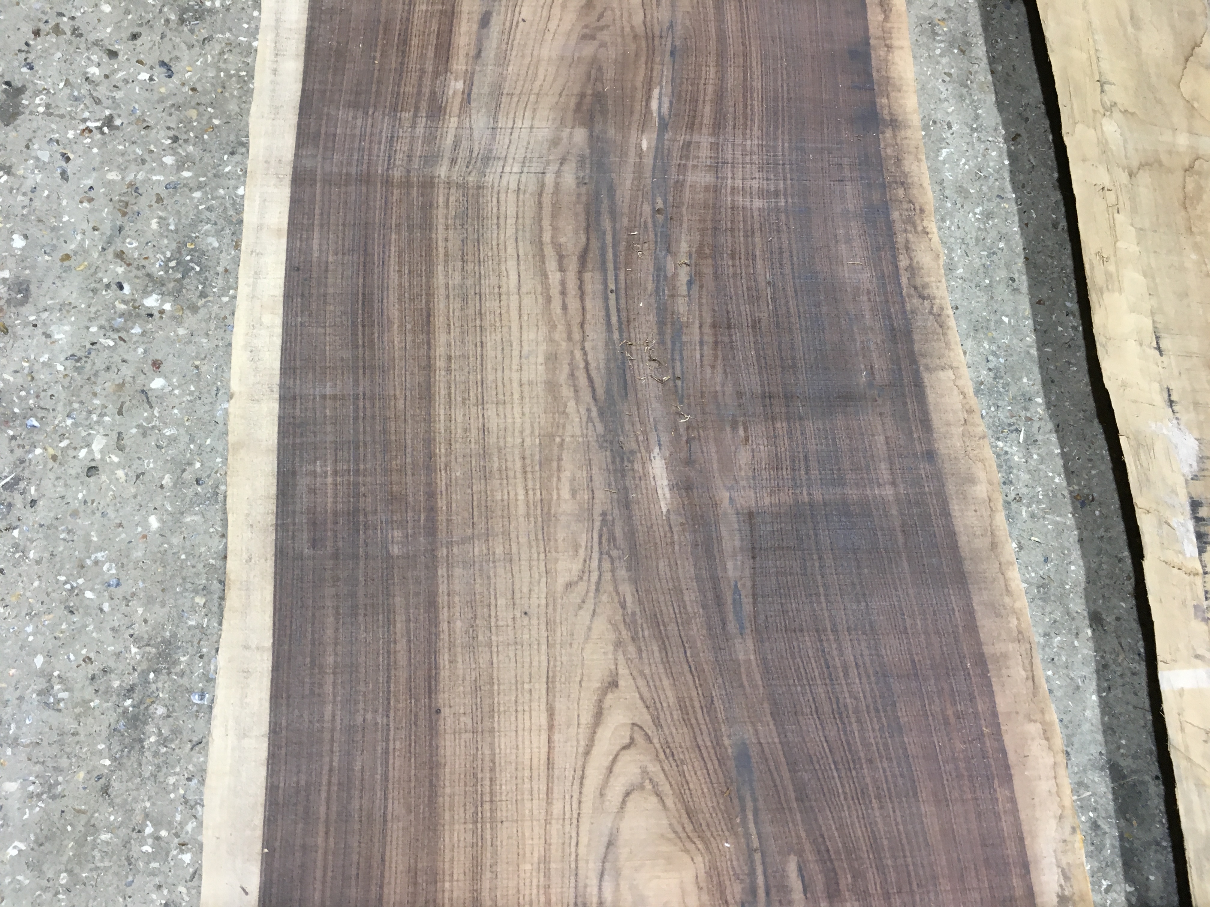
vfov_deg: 48.2
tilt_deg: -71.9
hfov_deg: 61.7
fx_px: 1014
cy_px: 454
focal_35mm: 29
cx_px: 605
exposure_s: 1/33
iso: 80
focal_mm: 4.15
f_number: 2.2
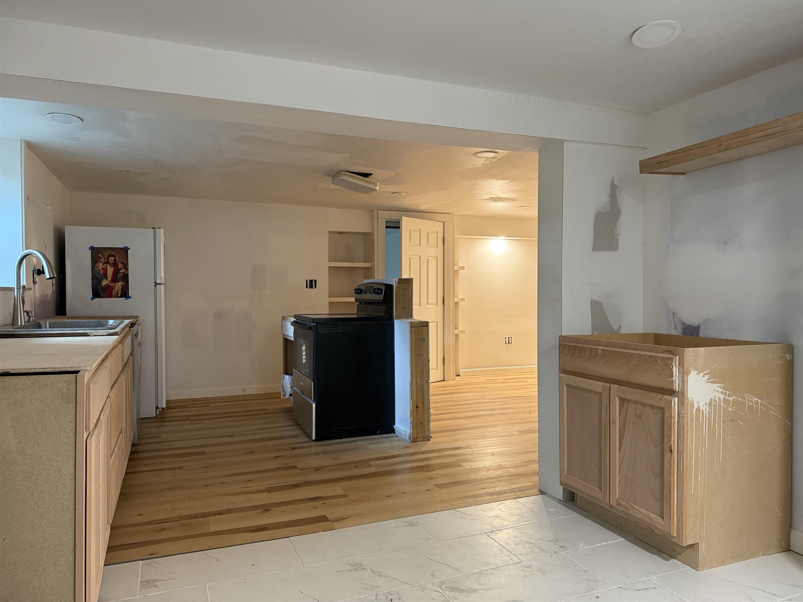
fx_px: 557
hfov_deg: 71.6
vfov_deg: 56.8
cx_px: 402
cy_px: 301
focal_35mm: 24
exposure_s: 1/60
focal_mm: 6.76
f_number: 1.78
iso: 400
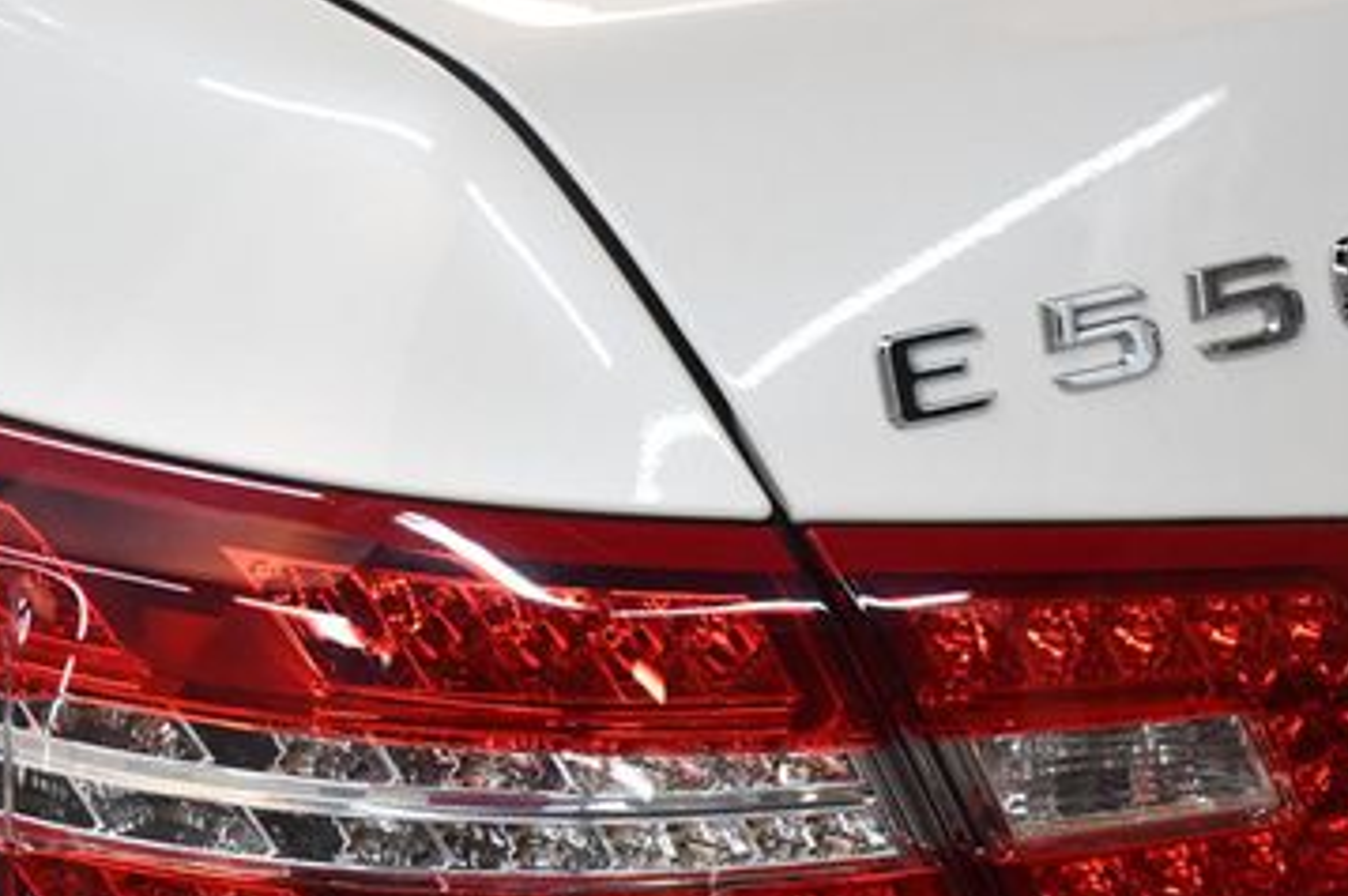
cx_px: 486
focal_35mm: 102
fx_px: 3816
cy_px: 764
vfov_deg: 13.3
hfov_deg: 20.0
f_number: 4.2
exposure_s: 1/125
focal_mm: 38
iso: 1800
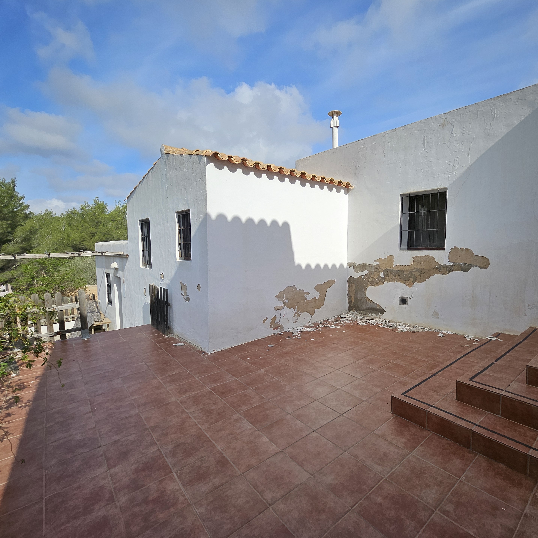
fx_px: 281
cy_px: 268
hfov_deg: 87.1
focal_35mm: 16
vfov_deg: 87.4
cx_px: 300
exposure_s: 1/1468
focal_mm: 1.74
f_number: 2.2
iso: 32
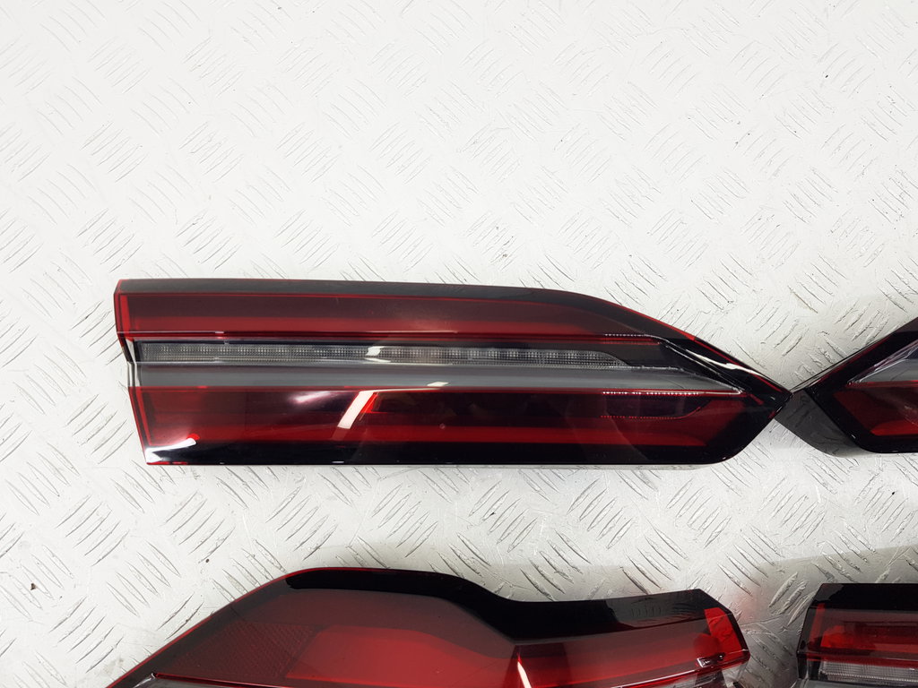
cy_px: 344
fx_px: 690
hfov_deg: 67.3
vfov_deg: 53.1
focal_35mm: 26
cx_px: 459
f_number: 1.7
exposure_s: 1/100
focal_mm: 4.2
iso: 50
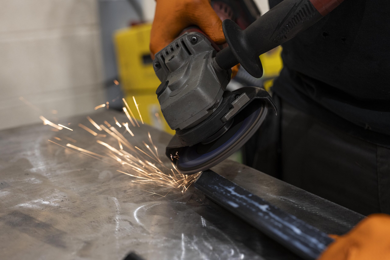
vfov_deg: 27.0
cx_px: 195
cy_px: 130
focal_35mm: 50
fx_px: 542
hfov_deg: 39.6
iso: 800
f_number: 4
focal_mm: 50
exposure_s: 1/60
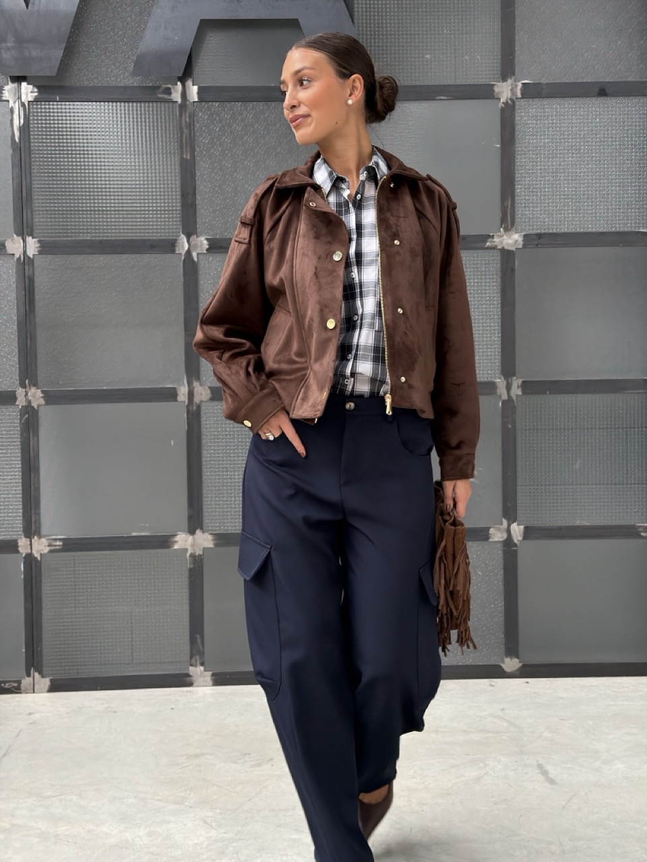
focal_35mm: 48
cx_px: 324
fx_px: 1196
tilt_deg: -1.0
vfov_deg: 39.7
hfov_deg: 30.3
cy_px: 431
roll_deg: +1.5
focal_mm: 6.76
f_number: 1.78
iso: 400
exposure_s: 1/121
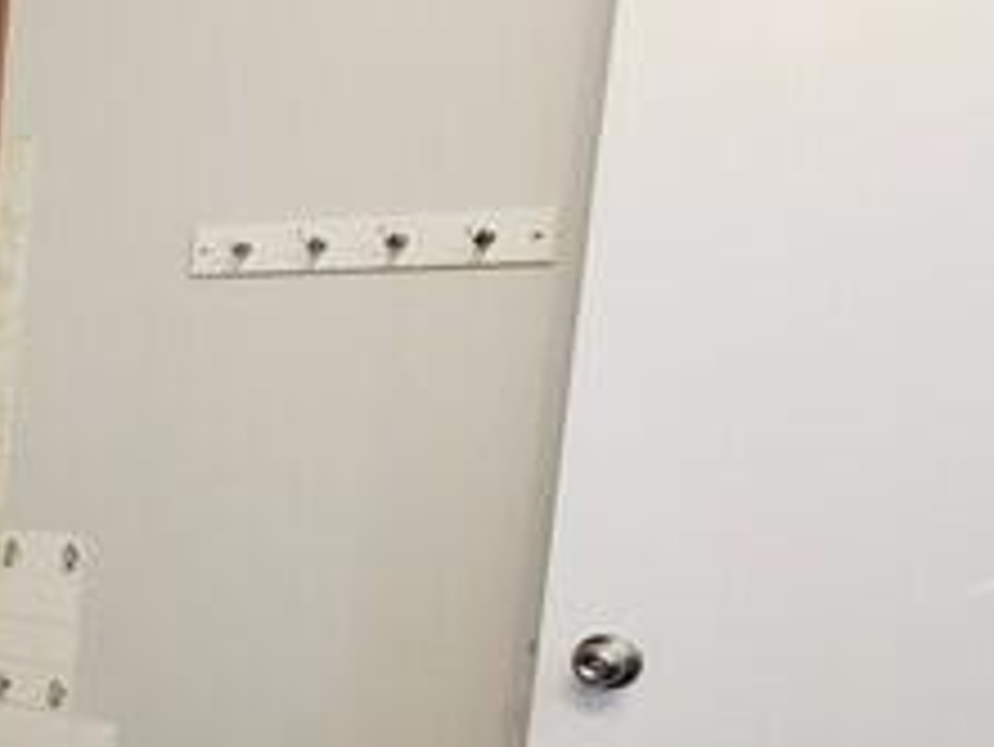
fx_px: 1350
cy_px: 549
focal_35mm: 47
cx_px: -688
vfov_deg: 30.5
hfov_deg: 24.2
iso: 200
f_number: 2.2
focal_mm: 2.2
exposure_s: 1/59
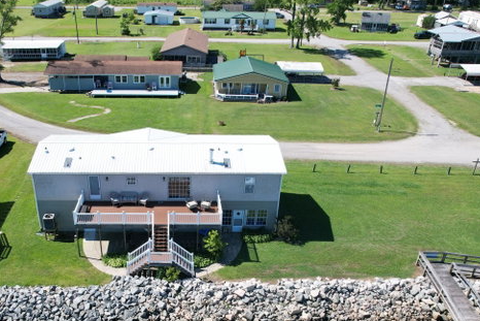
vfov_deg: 37.9
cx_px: 172
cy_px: 243
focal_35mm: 34
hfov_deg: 55.0
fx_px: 453
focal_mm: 8.38
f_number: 2.8
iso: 200
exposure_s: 1/2000
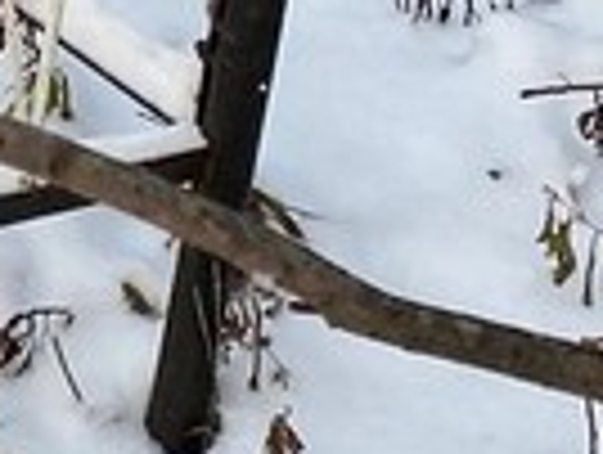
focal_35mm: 198
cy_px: -796
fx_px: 3455
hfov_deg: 9.1
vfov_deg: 6.9
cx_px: -765
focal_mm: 4.25
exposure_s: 1/264
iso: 32
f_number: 1.8
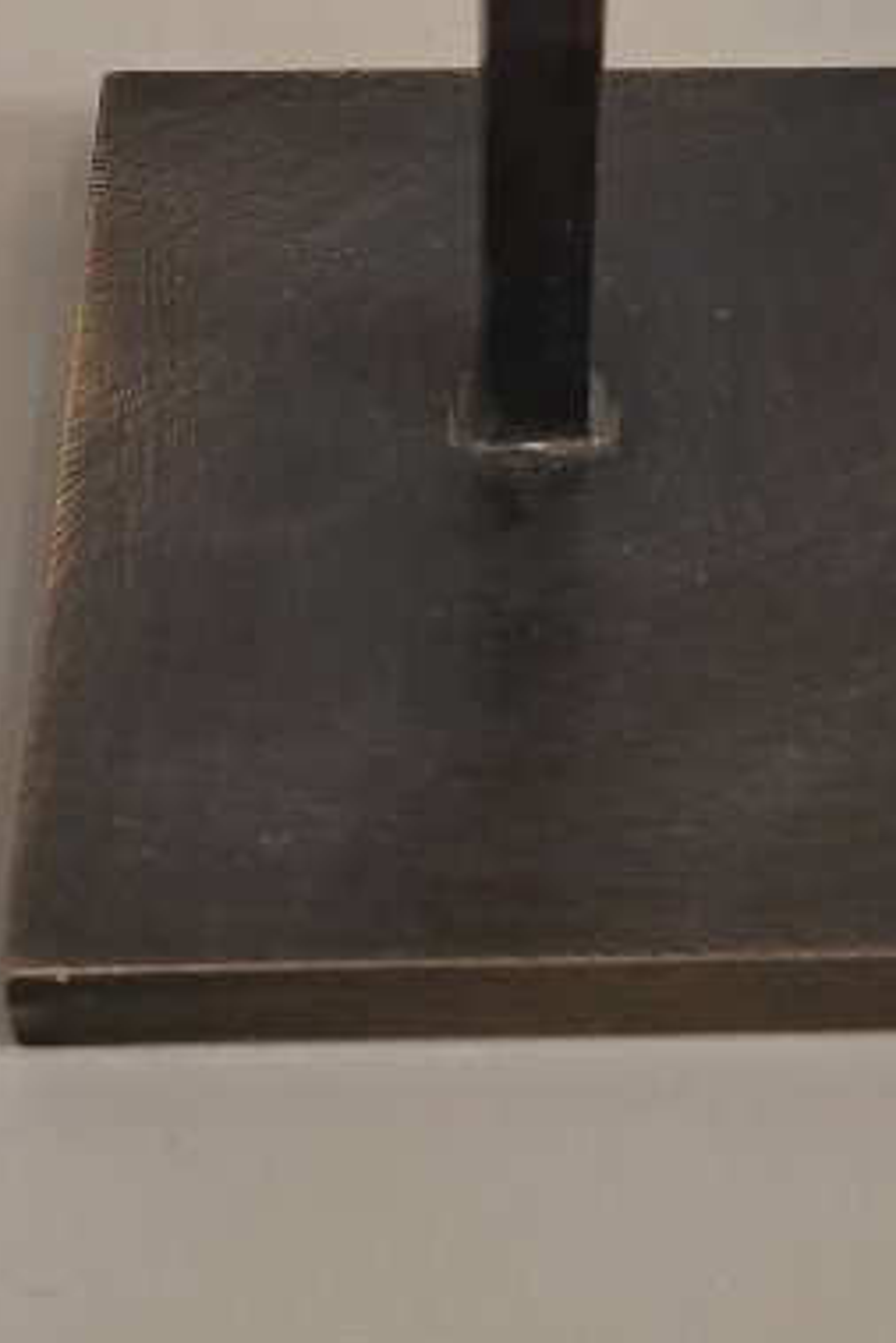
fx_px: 2946
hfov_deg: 17.3
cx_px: 489
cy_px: -35
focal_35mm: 79
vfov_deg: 24.4
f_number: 1.8
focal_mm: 5.23
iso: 160
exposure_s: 1/50
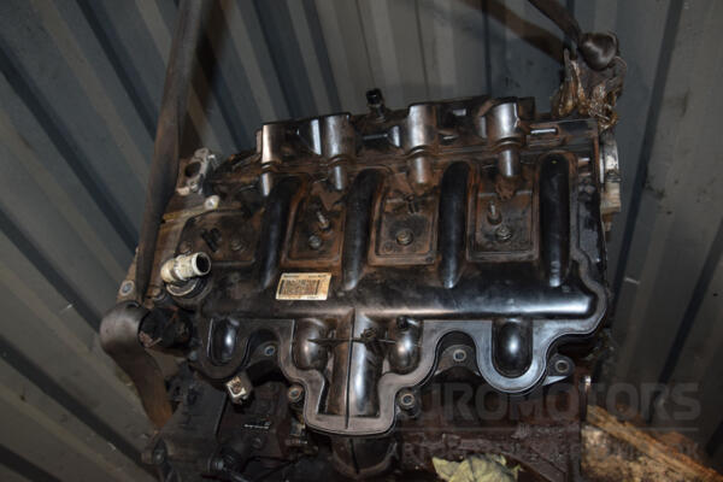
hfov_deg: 67.4
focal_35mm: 27
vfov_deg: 47.9
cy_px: 241
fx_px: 542
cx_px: 362
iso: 800
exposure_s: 1/60
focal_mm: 18
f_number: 5
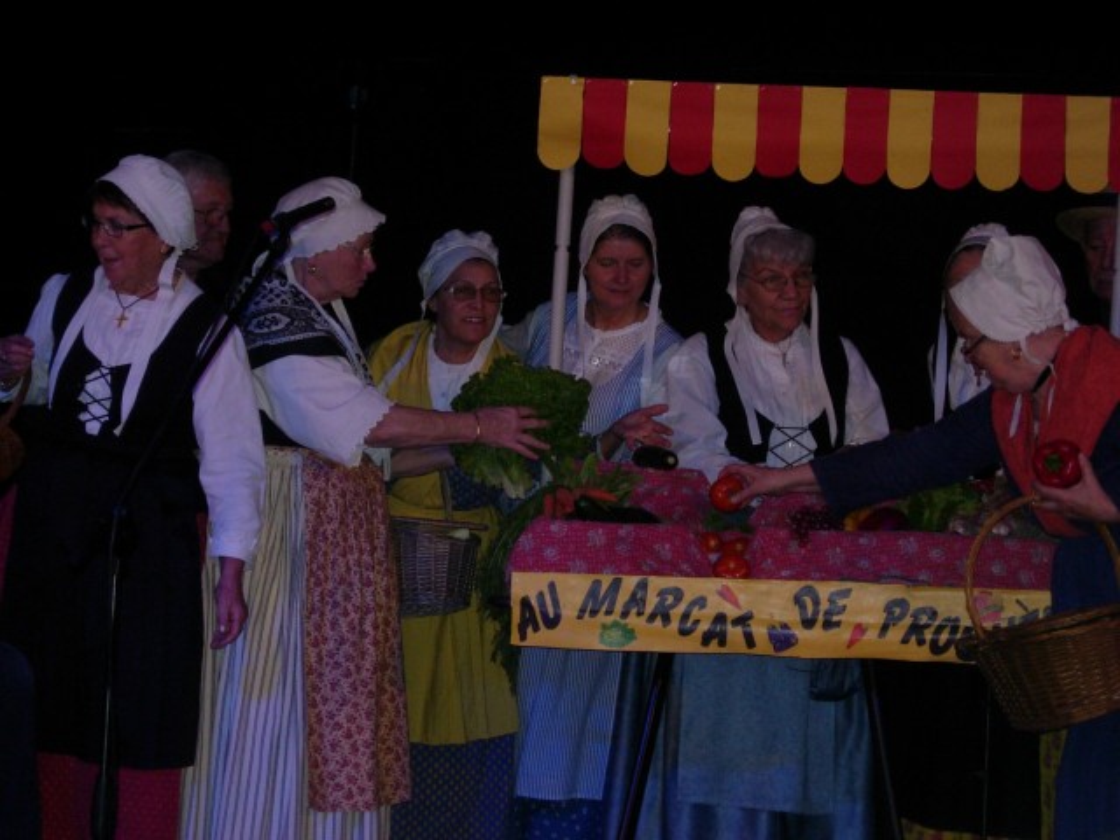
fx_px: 3656
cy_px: 420
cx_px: 560
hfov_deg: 17.4
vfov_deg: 13.1
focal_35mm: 113
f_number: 4.9
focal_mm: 23.4
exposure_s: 1/161
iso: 200
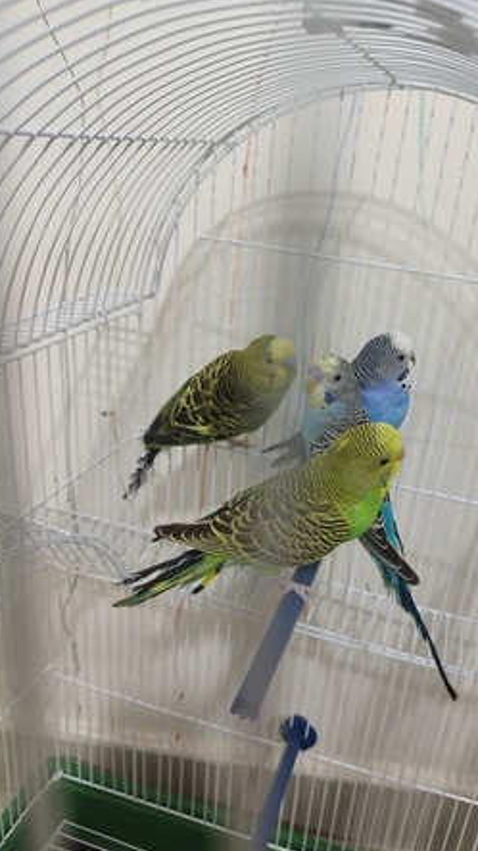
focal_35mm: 27
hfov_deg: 42.3
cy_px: 418
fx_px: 609
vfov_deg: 69.9
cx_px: 316
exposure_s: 1/40
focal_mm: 5.89
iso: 700
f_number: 1.89
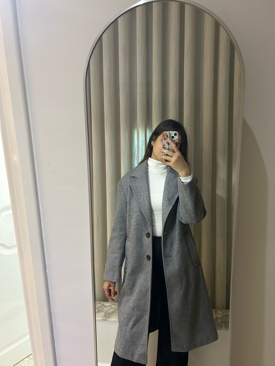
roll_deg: +1.0
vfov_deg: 67.3
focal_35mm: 26
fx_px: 275
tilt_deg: -13.7
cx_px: 138
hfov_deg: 53.1
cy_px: 183
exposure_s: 1/50
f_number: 1.5
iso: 320
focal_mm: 5.7
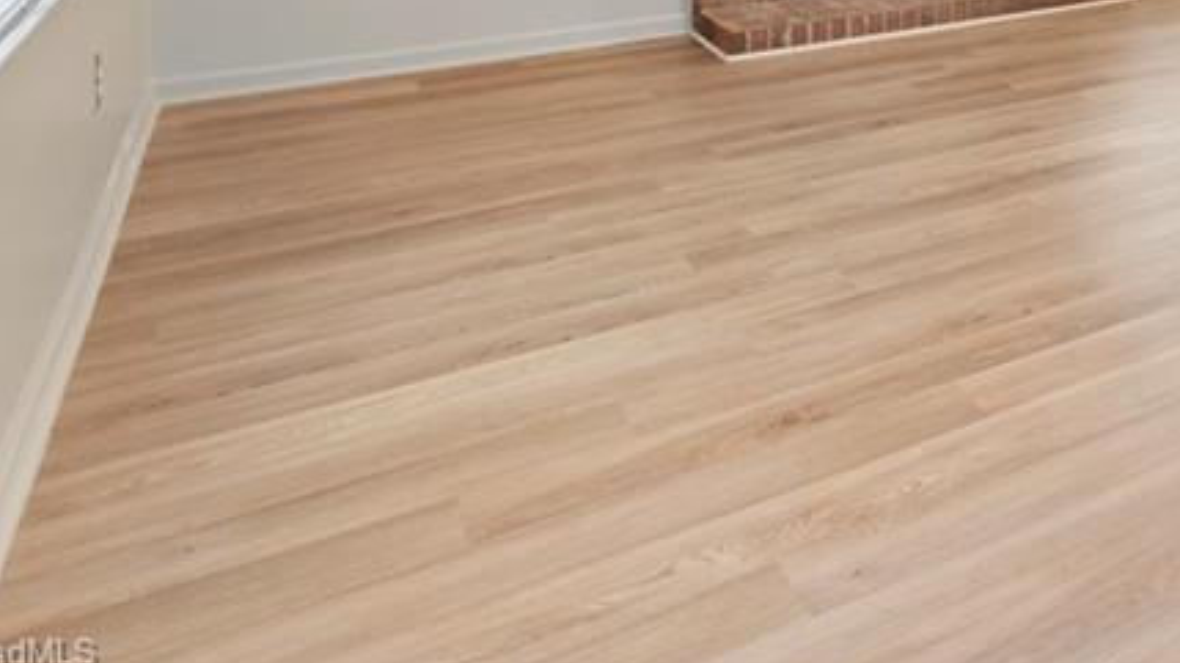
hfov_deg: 39.5
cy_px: -261
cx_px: 1318
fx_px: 1290
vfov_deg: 24.2
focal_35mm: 41
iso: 250
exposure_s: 1
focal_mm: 11
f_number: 9
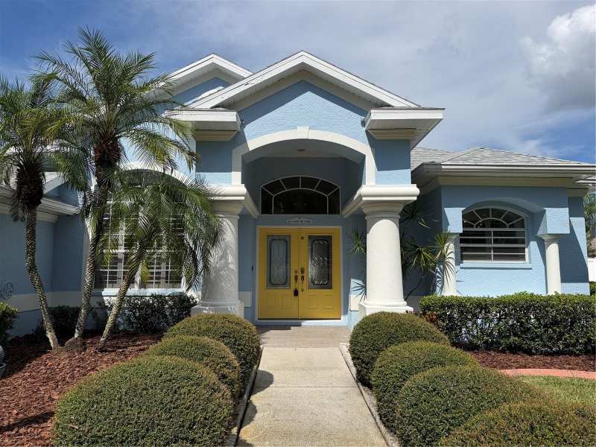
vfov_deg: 56.8
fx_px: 413
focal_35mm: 24
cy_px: 224
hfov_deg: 71.6
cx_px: 298
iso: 80
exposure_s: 1/8130
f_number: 1.78
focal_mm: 6.76
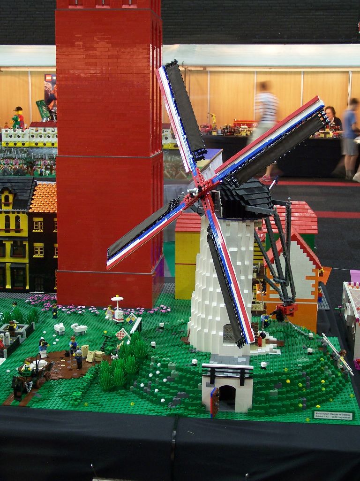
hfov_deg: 26.1
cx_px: 180
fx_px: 777
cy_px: 240
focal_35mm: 56
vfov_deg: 34.3
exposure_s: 1/2
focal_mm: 9.3
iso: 80
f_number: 3.1
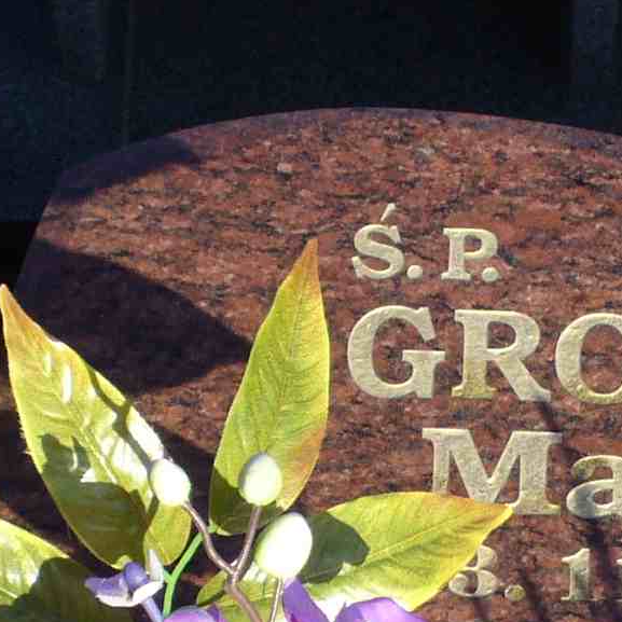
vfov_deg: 11.9
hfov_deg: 12.0
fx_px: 2948
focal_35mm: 145
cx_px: 543
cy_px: 619
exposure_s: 1/160
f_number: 5.6
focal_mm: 6.1
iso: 80
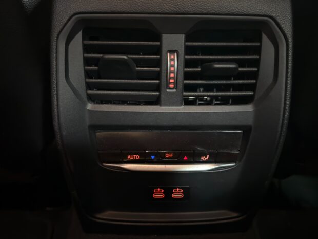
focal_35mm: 32
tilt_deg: -33.7
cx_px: 159
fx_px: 294
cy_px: 120
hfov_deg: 56.8
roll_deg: -1.3
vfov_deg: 44.2
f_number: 1.78
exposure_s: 1/15
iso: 2500
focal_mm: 6.76
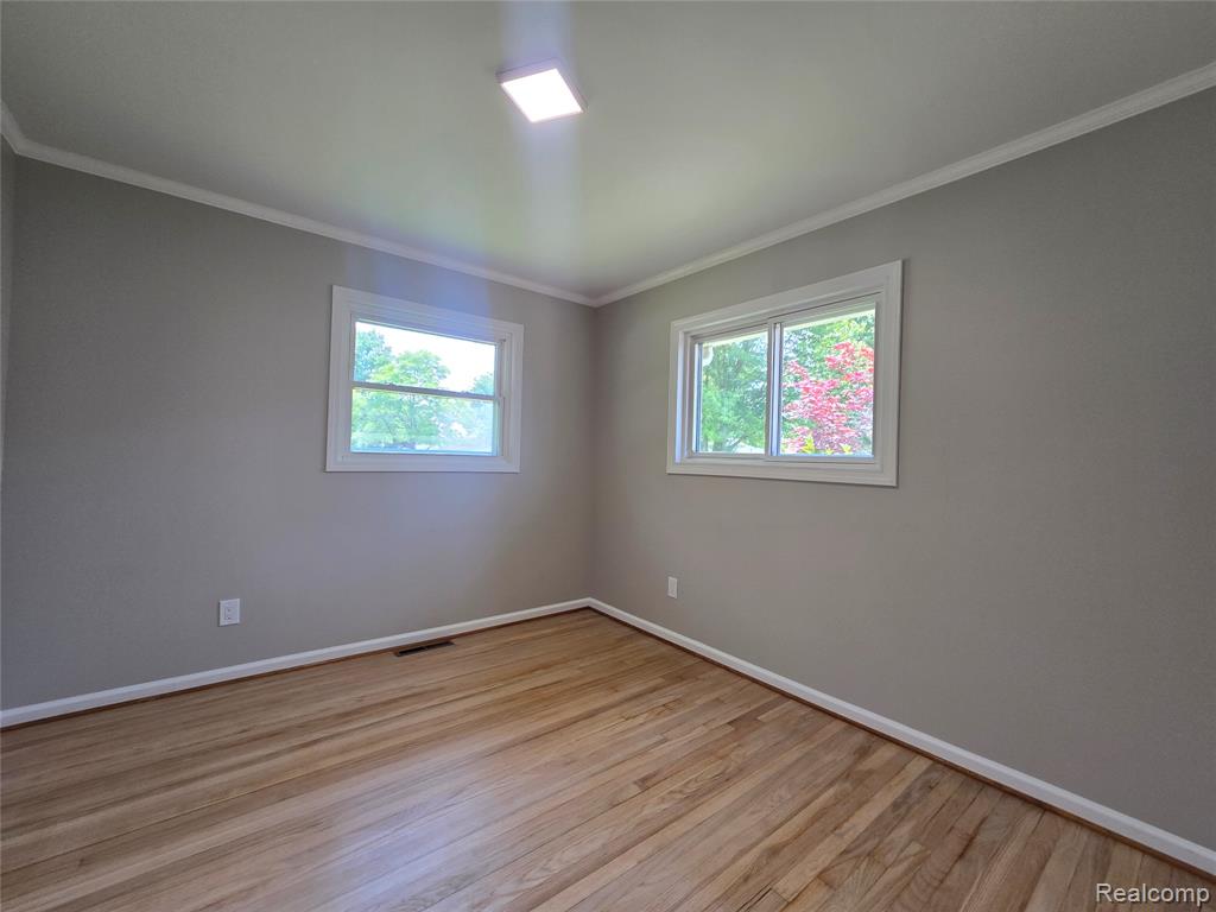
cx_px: 608
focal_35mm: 13
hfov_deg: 106.2
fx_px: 457
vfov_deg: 89.9
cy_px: 456
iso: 64
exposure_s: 1/60
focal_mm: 2.2
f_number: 2.2
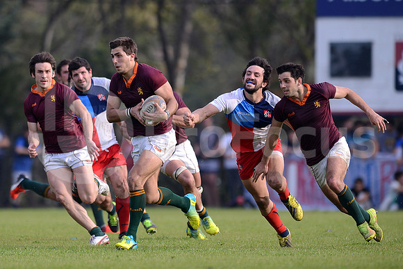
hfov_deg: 4.9
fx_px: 4703
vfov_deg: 3.3
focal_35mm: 420
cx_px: 202
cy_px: 134
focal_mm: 420
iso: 560
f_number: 4
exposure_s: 1/1600
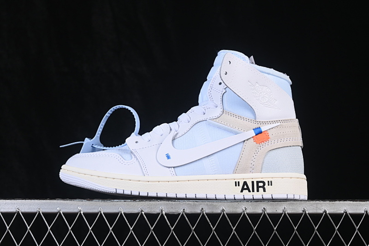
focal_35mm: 75
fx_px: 769
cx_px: 184
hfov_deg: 27.0
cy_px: 123
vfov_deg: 18.2
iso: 160
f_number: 8
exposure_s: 1/80
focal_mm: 50
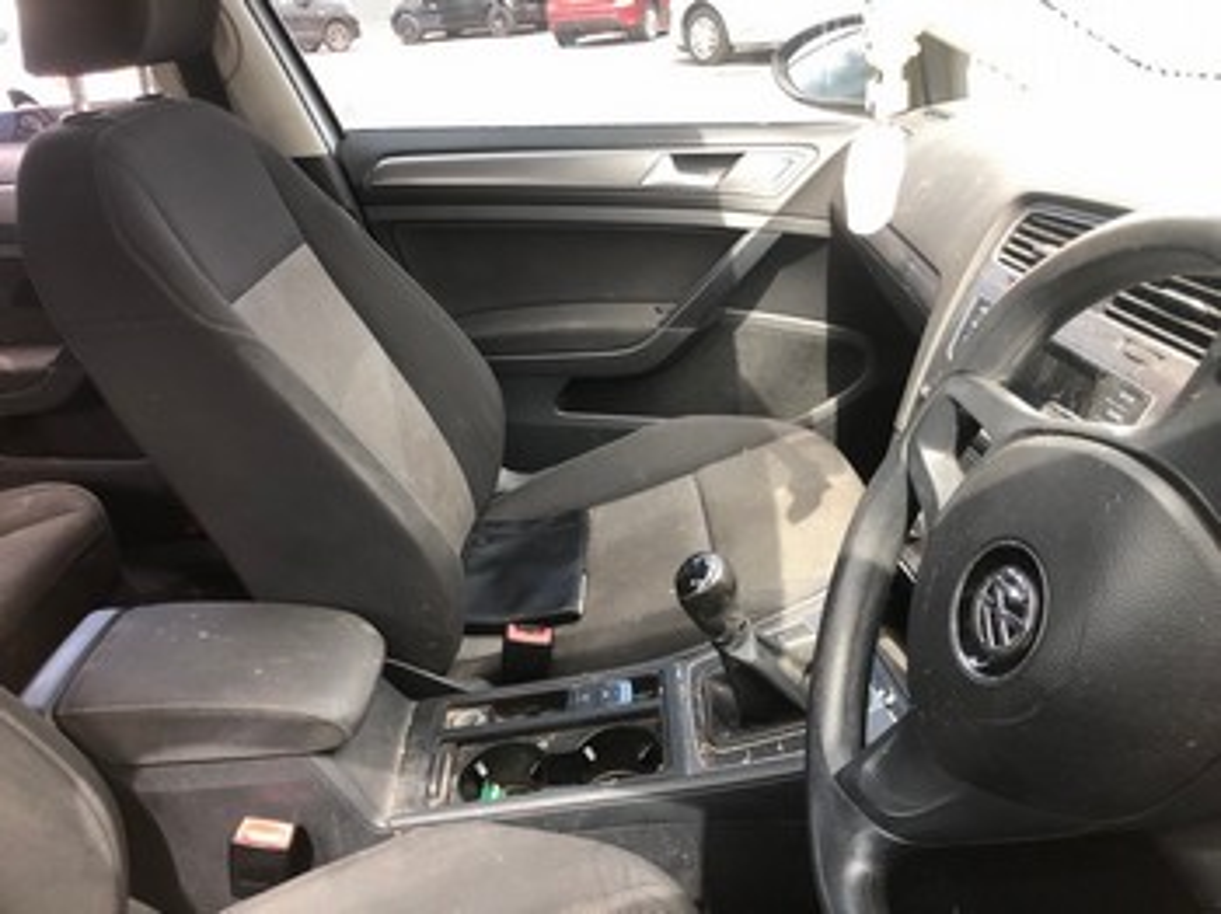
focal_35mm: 28
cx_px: 610
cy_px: 457
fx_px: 987
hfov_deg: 63.5
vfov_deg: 49.7
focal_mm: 4
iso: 32
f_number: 1.8
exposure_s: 1/30
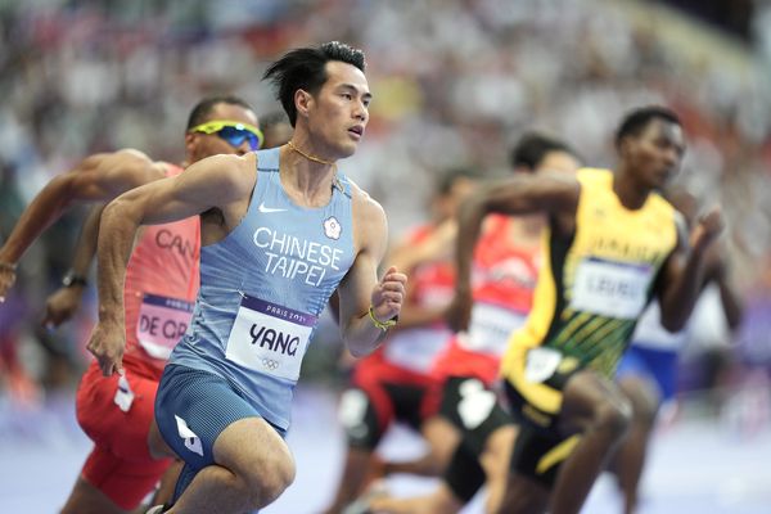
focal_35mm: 400
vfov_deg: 3.4
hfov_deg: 5.2
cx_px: 386
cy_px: 257
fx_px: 8566
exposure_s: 1/2500
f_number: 2.8
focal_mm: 400
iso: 2500
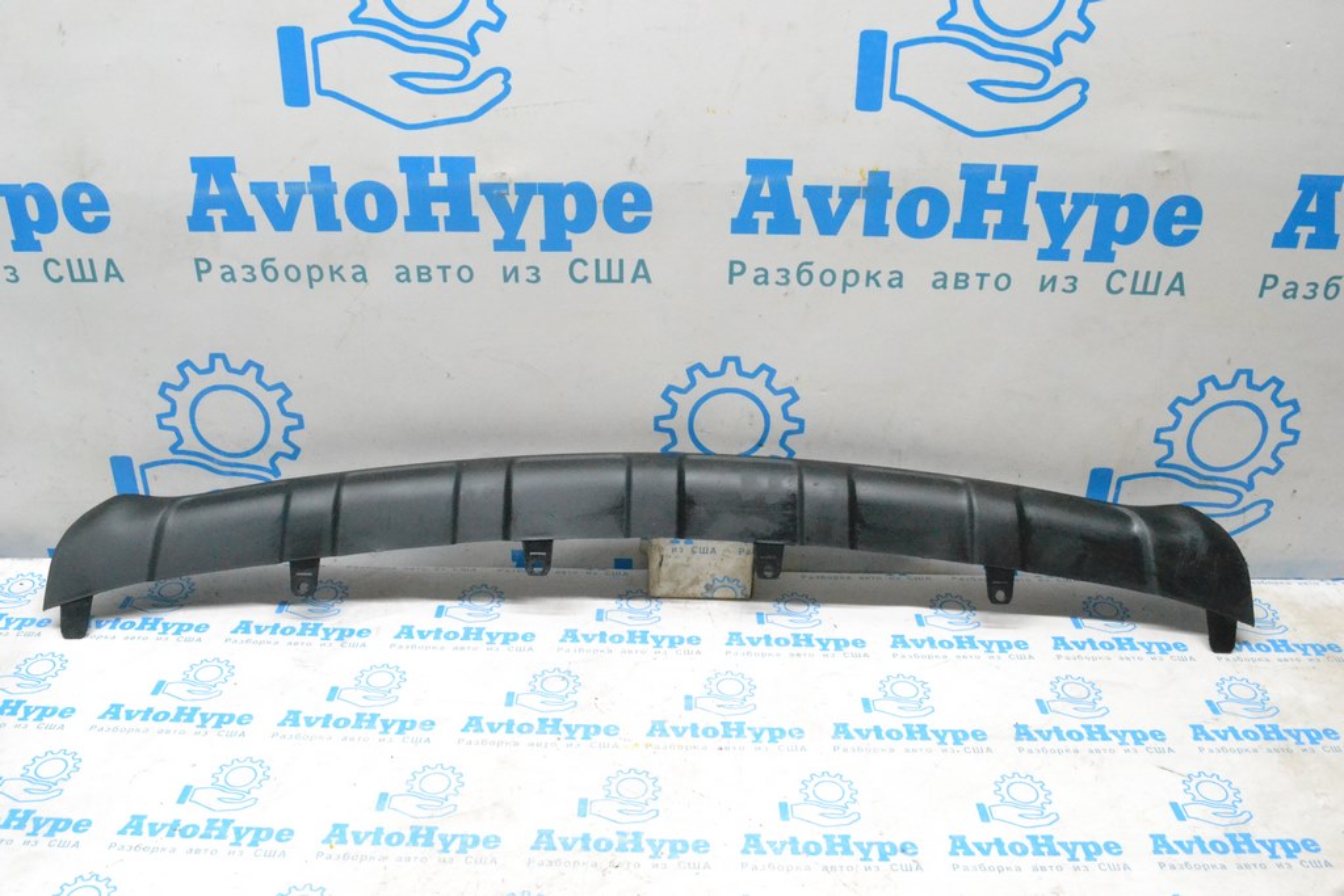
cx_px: 672
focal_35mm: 30
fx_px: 1120
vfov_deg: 43.6
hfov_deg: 61.9
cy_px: 448
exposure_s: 1/125
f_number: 10
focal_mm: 20
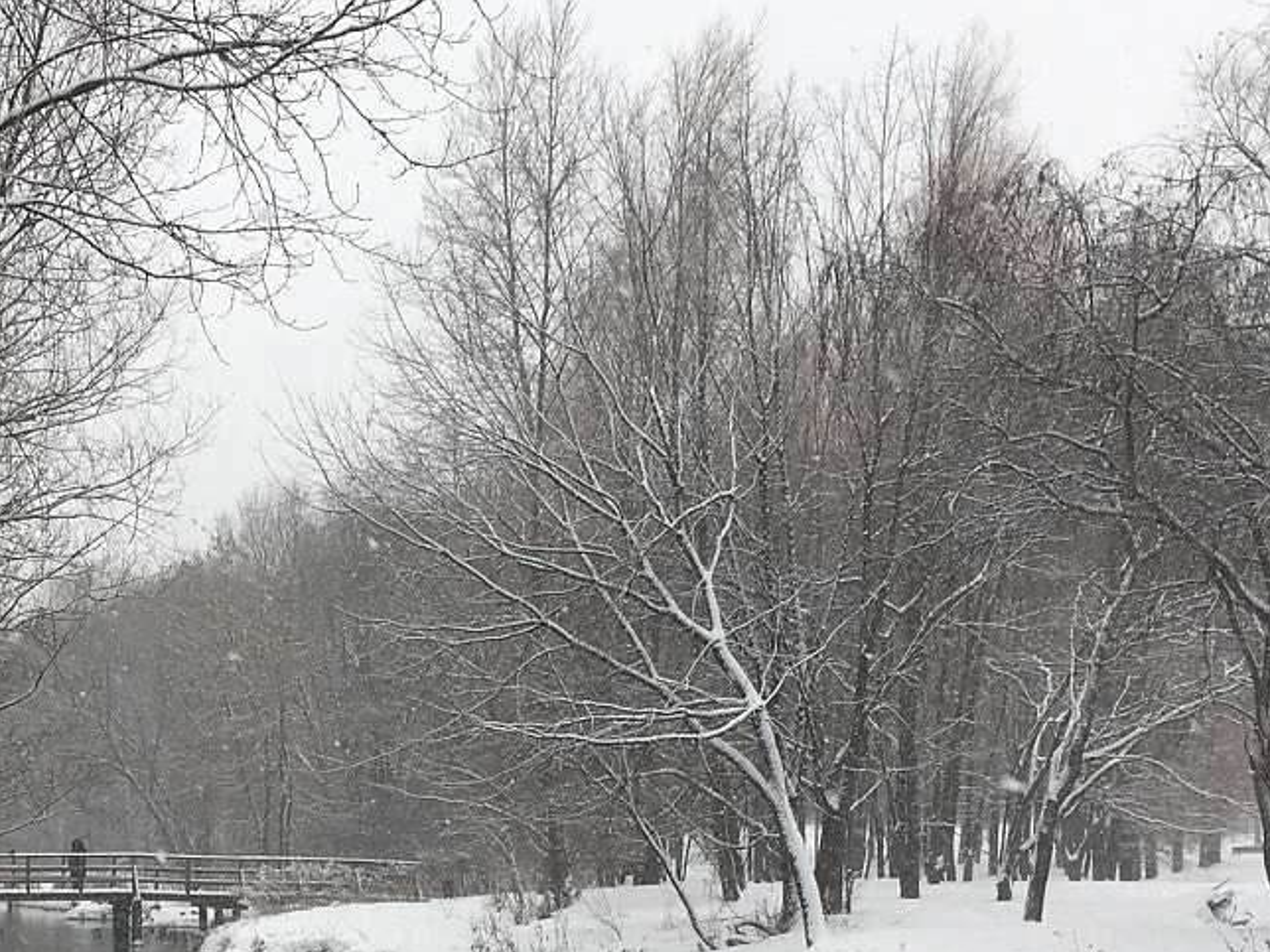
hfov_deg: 26.4
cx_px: 201
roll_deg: -0.5
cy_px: 960
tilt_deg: -2.6
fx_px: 2642
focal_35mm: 72
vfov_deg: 19.8
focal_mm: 4.15
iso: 25
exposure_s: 1/265
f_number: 2.2
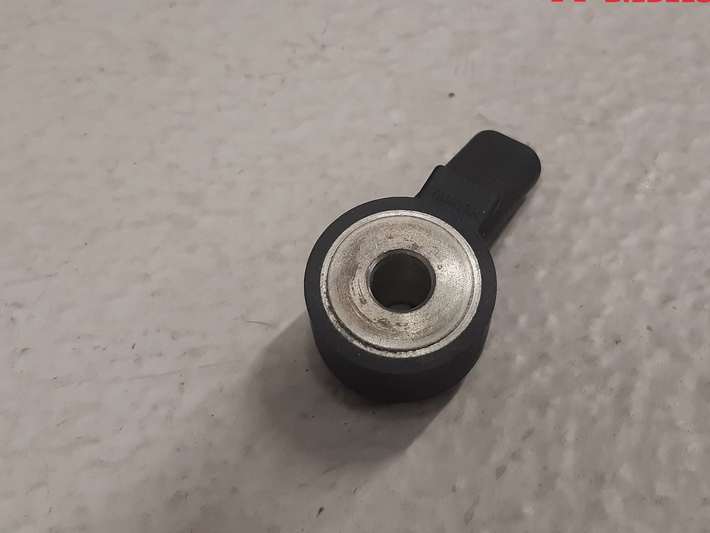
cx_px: 387
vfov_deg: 46.7
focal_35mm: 30
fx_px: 615
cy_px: 242
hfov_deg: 59.9
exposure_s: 1/50
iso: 100
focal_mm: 3.93
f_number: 1.7
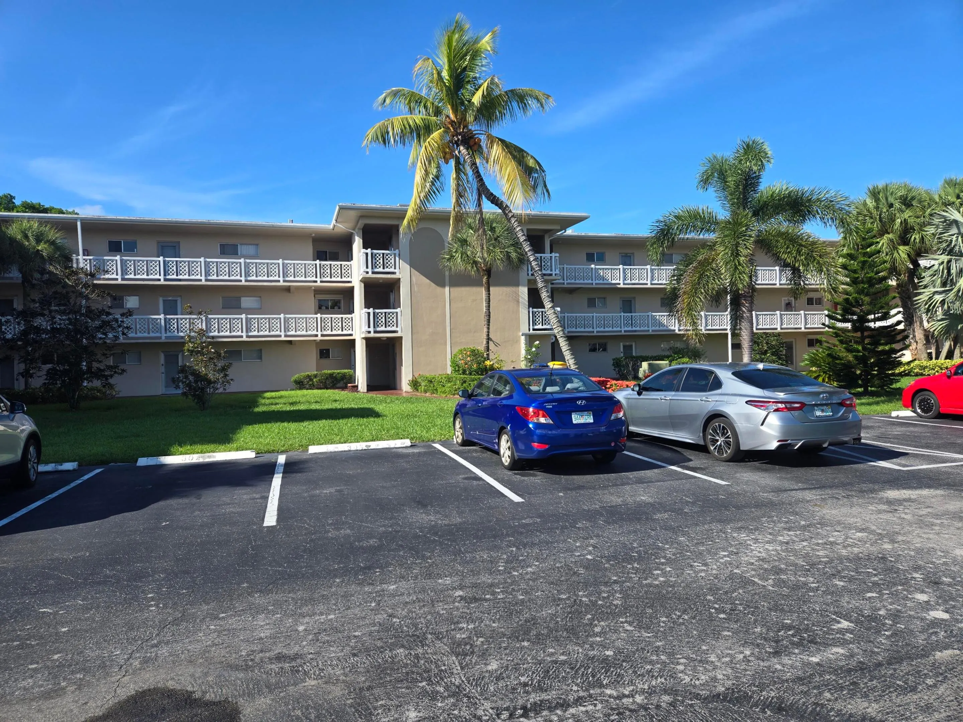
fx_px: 640
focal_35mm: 23
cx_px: 482
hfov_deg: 73.9
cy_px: 361
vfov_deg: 58.9
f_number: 1.8
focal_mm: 5.4
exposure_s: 1/1242
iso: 25
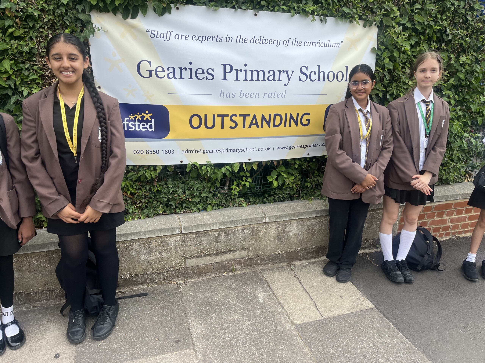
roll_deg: -2.4
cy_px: 182
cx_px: 242
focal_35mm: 26
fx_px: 364
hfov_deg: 67.3
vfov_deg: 53.1
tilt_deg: -20.3
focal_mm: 5.1
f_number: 1.6
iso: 50
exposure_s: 1/913
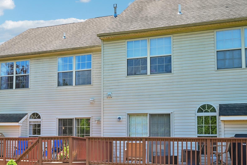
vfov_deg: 26.0
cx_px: 42
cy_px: 97
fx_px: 357
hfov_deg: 36.6
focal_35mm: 52
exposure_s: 1/320
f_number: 8
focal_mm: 30
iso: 800
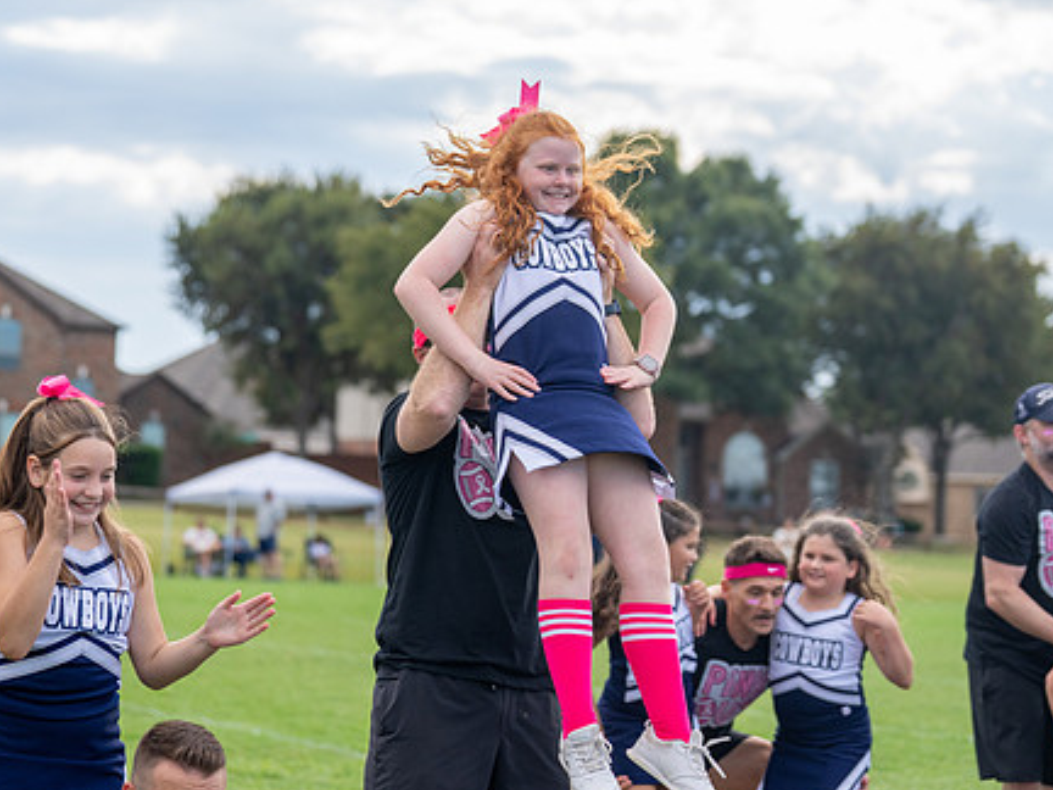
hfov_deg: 17.4
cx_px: 416
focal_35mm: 113
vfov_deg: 13.1
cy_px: 377
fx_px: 3437
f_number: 2.8
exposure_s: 1/4000
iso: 500
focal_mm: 79
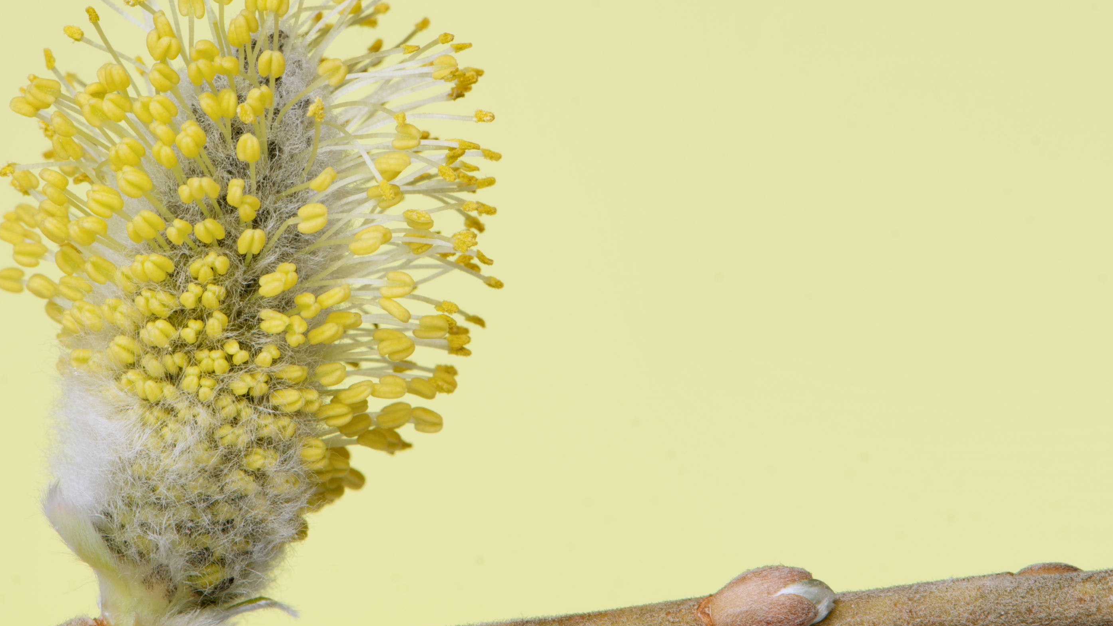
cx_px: 473
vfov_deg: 5.3
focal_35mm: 230
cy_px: 291
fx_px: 6780
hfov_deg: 9.4
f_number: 16
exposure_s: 1/200
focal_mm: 105
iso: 100
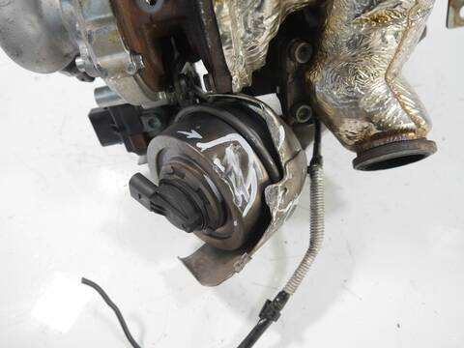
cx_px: 232
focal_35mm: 30
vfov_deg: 46.8
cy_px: 174
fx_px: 402
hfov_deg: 60.0
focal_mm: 15
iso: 640
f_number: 3.6
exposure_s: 1/60
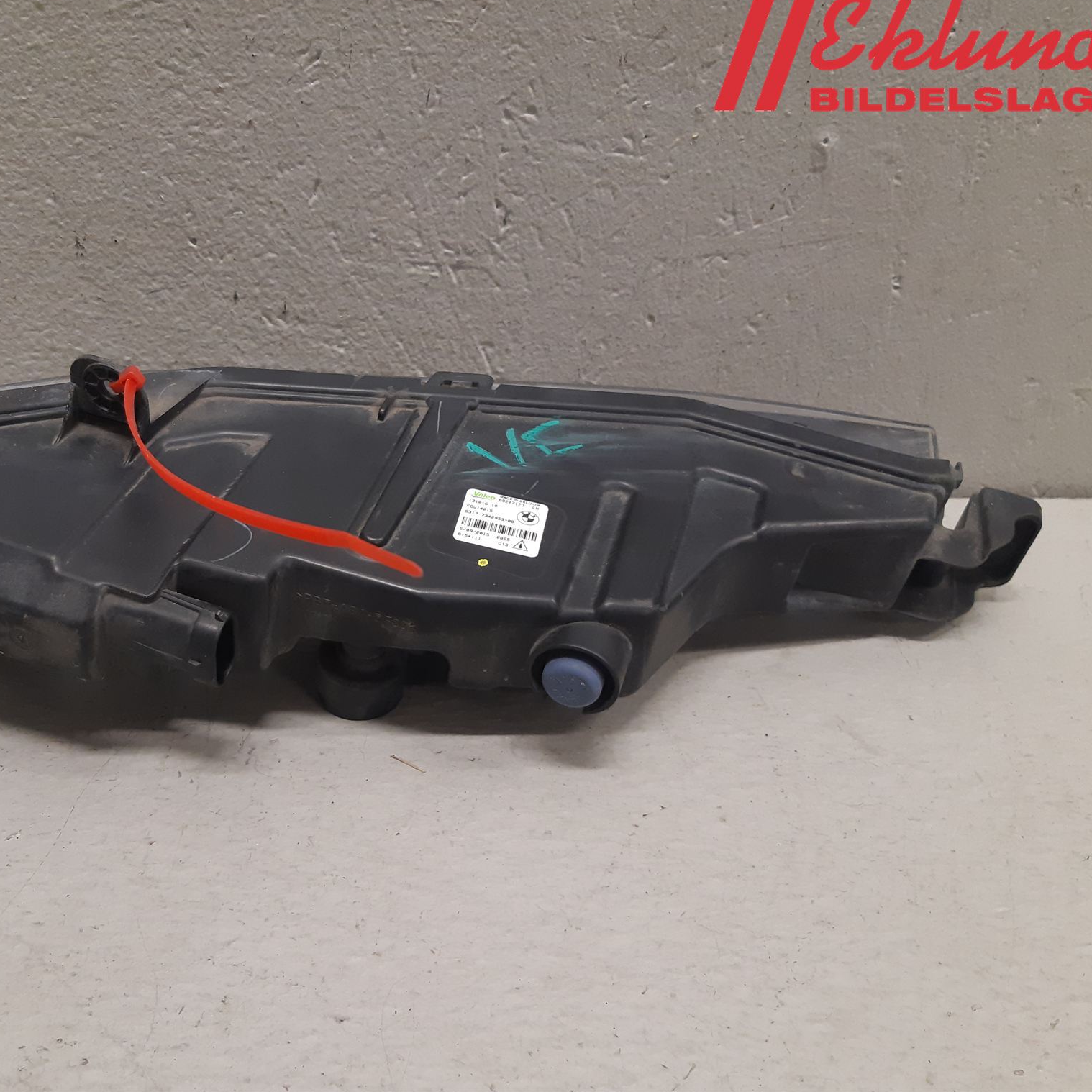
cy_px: 542
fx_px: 1106
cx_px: 419
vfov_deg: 52.5
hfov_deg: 52.1
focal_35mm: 31
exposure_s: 1/50
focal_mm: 3.93
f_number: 1.7
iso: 160
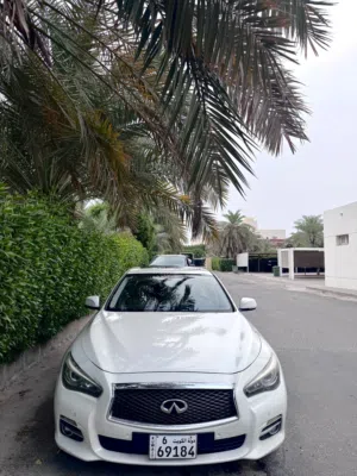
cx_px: 178
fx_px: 330
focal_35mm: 24
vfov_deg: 71.6
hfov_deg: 56.8
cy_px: 238
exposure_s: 1/323
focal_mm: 6.76
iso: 80
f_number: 1.78
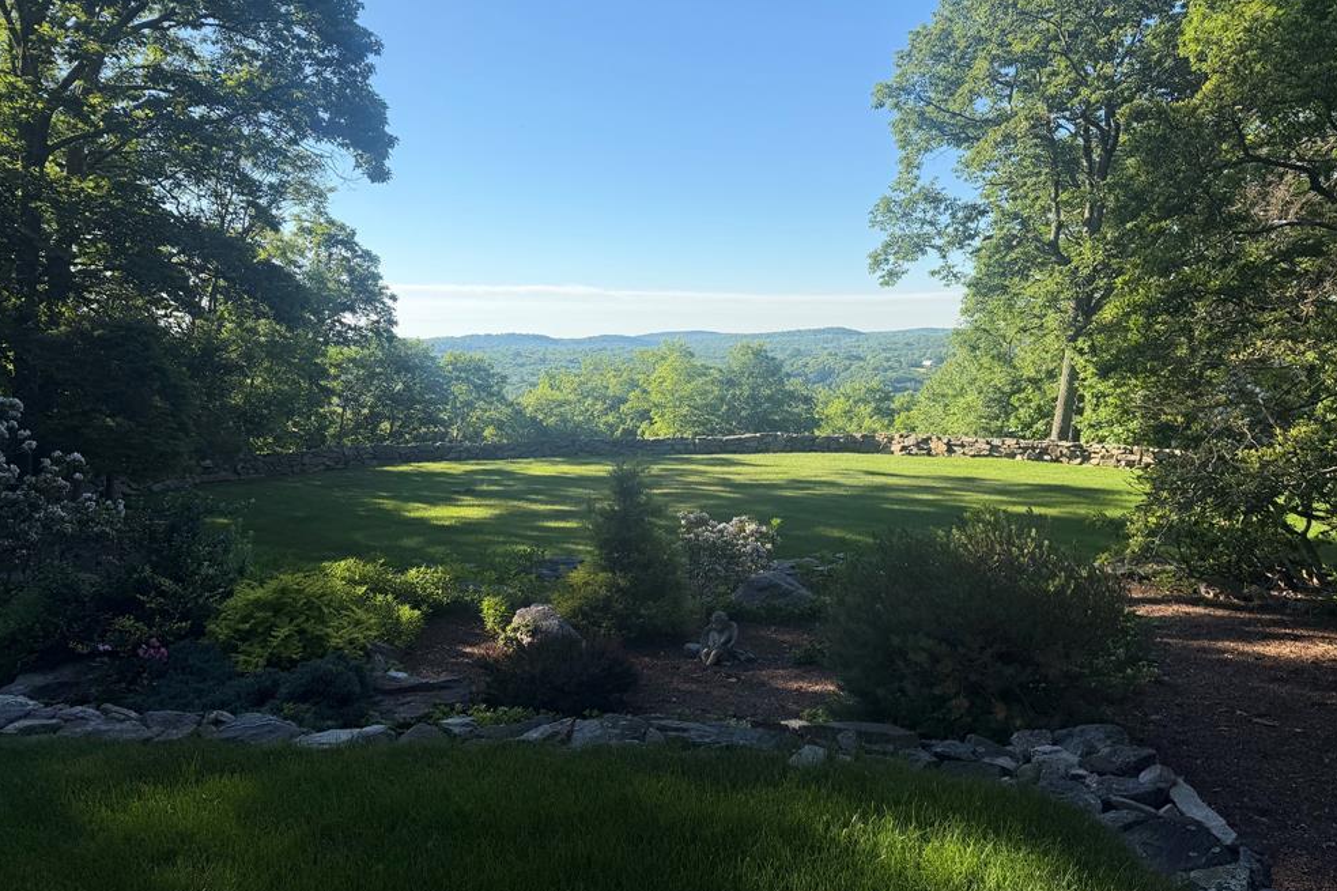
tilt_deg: -7.4
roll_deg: +1.3
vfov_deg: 49.5
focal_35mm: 26
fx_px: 965
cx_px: 669
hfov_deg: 69.4
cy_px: 454
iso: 80
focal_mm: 6.76
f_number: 1.78
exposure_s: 1/2232
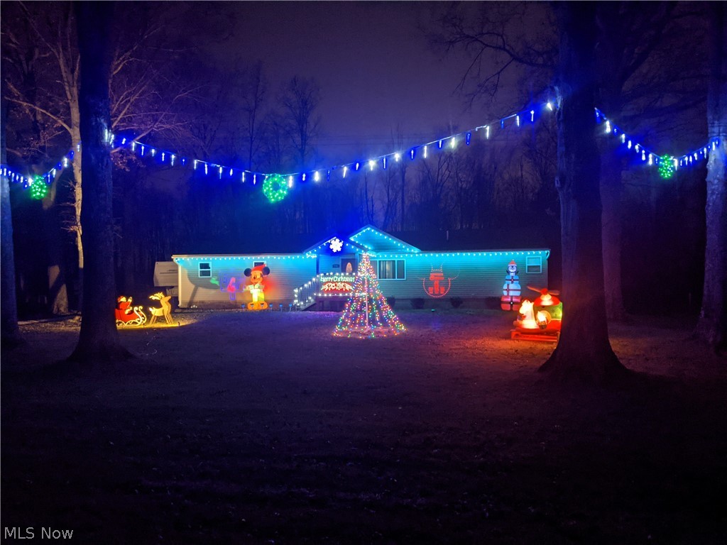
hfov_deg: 65.3
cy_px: 272
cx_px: 364
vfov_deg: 51.4
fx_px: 567
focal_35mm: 27
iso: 290
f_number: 1.73
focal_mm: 4.38
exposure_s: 1/7.06
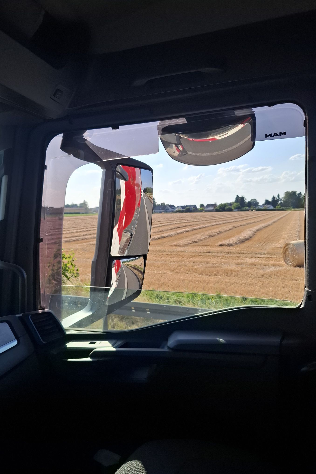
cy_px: 237
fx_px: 316
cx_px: 145
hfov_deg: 53.1
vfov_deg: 73.7
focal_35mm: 24
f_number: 1.8
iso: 50
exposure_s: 1/1555
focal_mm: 5.54
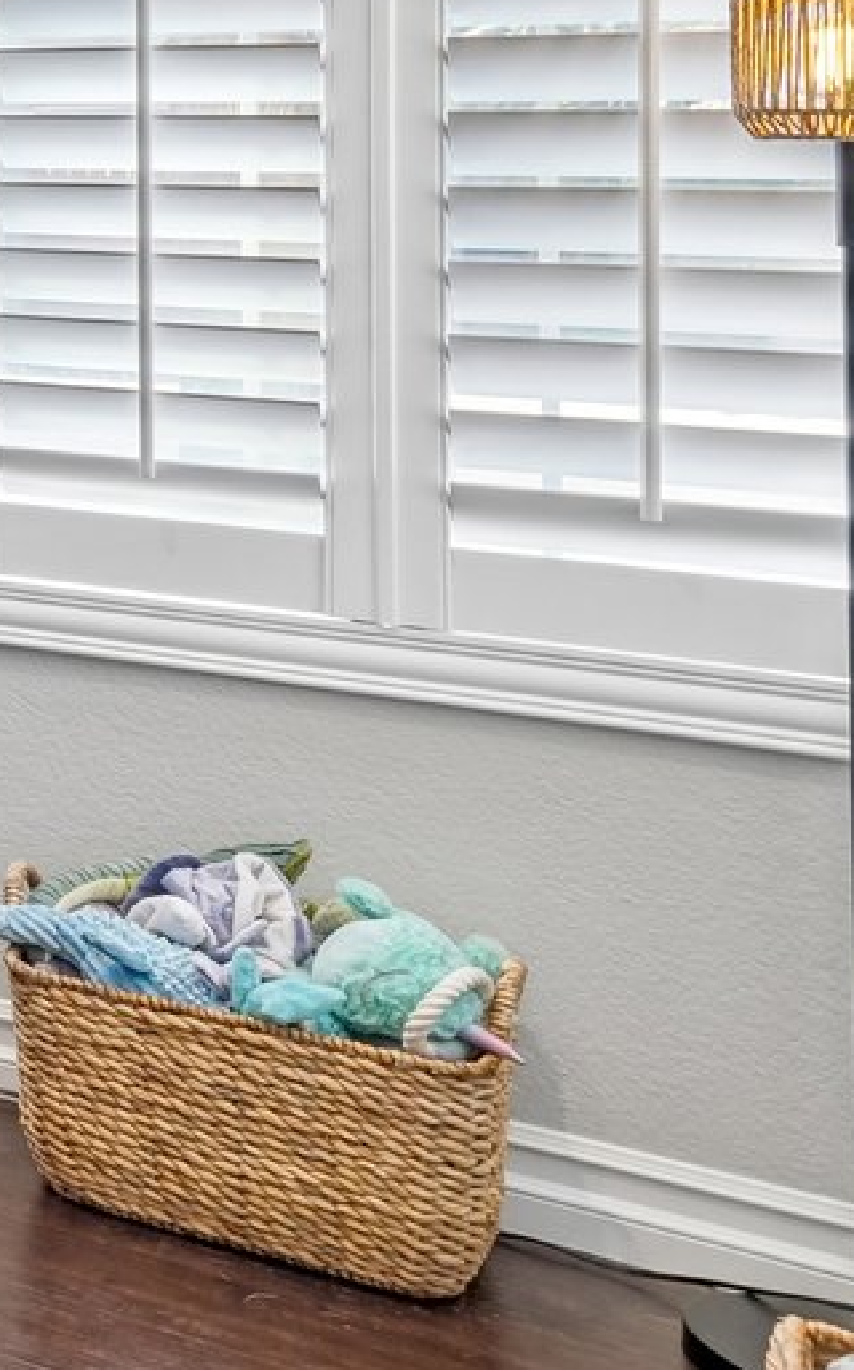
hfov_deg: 12.9
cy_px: 79
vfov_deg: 33.4
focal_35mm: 57
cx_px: -1465
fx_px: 2126
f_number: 8
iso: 400
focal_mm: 14
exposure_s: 1/20
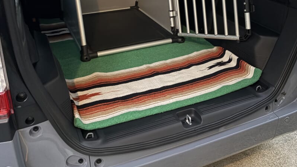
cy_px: 25
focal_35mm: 38
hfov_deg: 52.8
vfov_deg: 30.2
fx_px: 299
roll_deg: +0.2
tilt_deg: -22.6
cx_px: 149
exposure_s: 1/17
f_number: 1.6
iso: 1000
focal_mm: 5.96
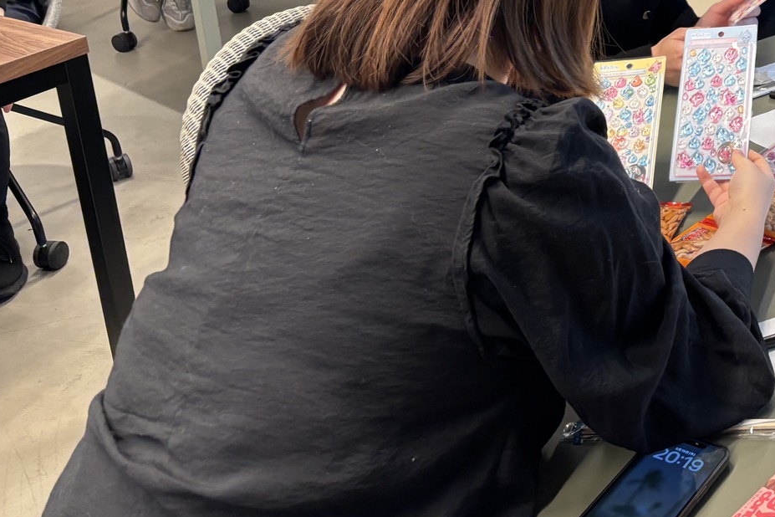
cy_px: 7
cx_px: 791
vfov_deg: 23.2
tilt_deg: -19.6
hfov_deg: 32.5
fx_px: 1205
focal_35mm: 56
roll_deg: +1.7
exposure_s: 1/50
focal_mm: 5.96
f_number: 1.6
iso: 125
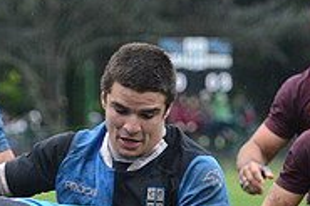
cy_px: 299
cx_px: 142
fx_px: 3510
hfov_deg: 5.1
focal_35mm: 408
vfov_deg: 3.4
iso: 2500
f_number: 4
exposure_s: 1/500
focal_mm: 130
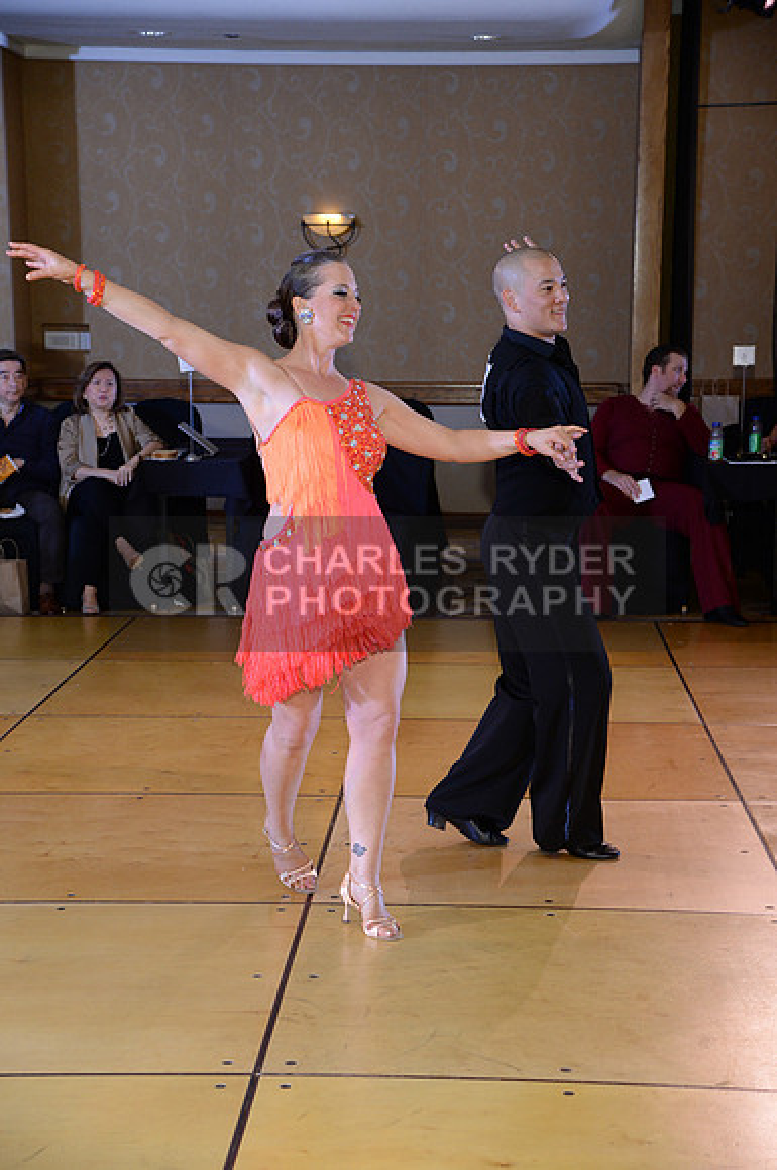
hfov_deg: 20.6
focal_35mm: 66
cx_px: 388
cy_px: 585
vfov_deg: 30.6
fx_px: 2143
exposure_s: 1/250
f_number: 5
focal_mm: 66
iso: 1600
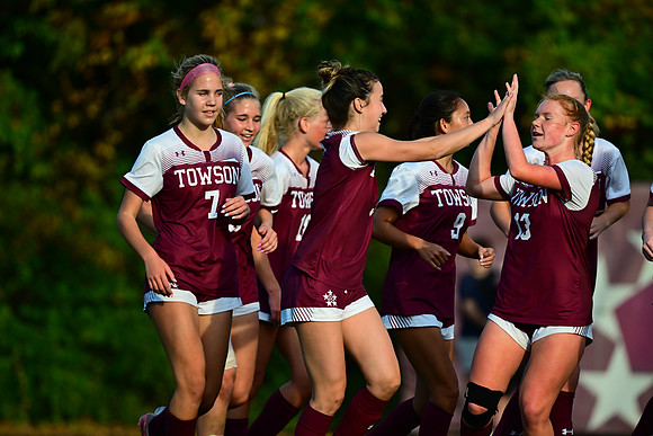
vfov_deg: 2.8
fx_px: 9071
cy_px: 218
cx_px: 326
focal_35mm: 500
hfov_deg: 4.1
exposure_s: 1/2000
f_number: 5.6
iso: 900
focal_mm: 500
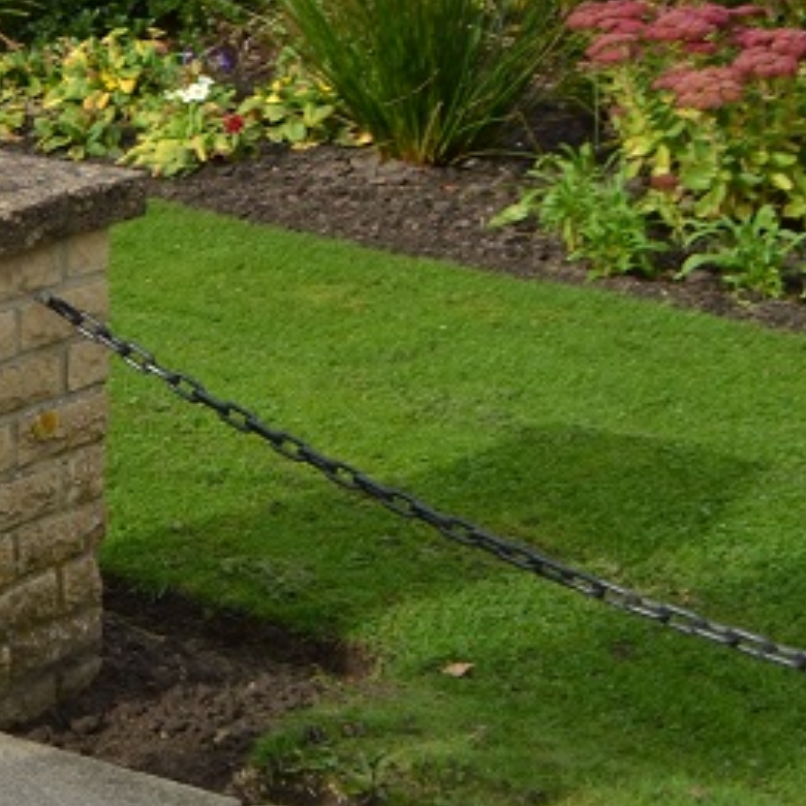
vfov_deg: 14.9
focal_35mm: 113
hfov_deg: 13.1
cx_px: -874
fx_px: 2977
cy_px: -164
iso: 100
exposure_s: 1/160
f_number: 6.3
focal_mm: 20
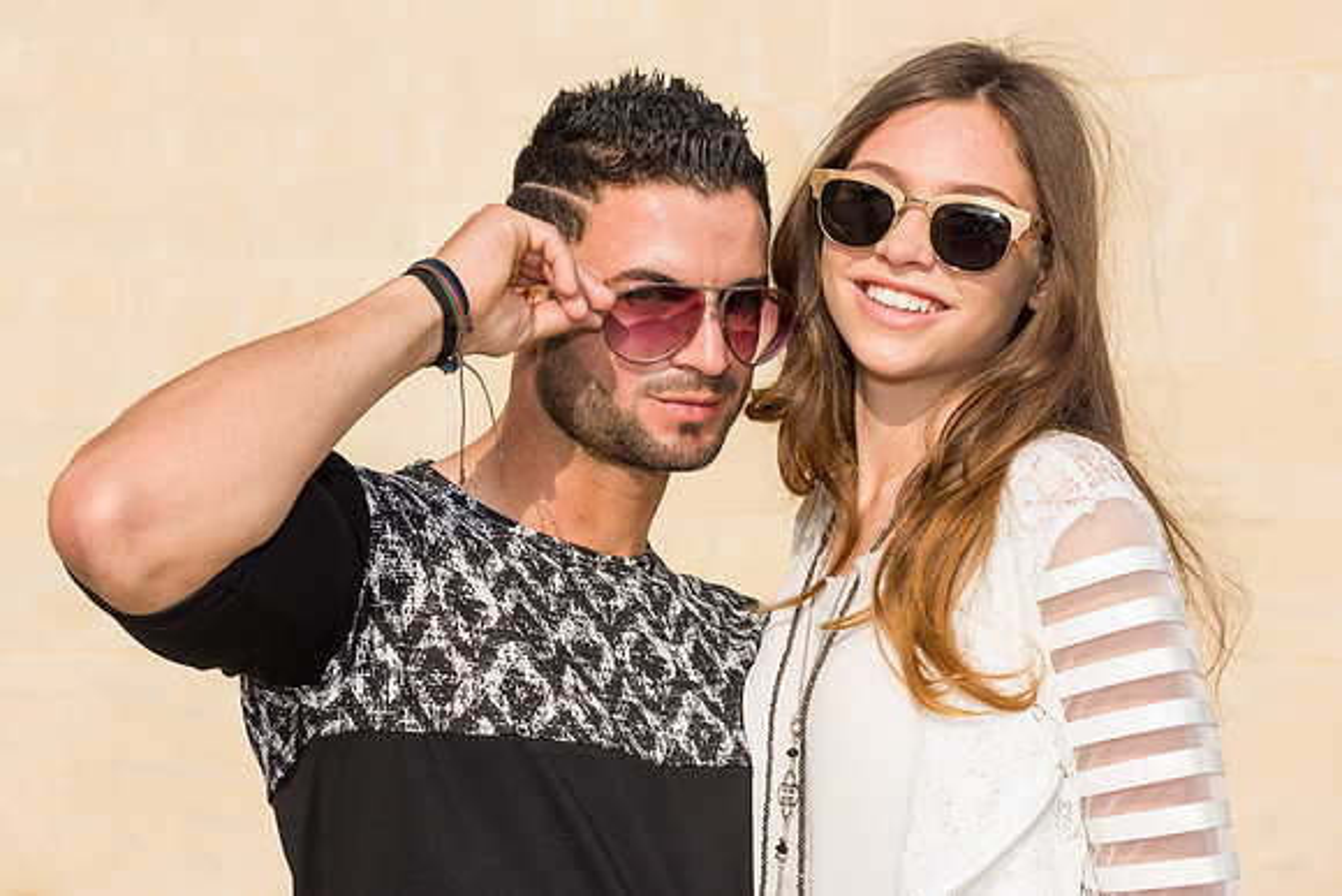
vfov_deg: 21.9
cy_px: 448
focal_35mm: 62
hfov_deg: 32.4
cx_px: 671
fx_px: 2312
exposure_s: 1/250
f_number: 8
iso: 100
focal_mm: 62
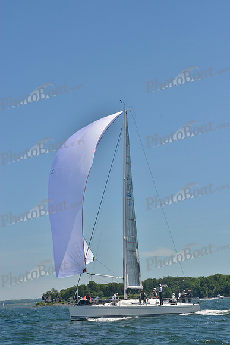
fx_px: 862
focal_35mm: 90
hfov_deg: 15.2
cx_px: 115
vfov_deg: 22.6
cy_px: 172
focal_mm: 90
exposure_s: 1/1250
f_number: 10
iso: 280
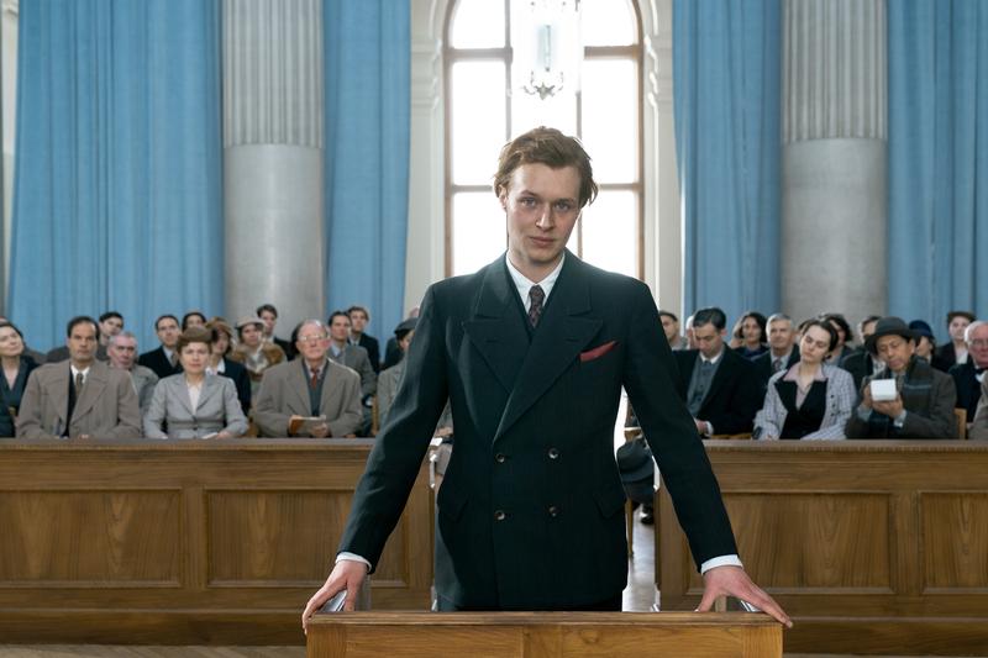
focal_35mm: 38
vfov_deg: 35.0
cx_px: 494
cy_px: 329
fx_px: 1043
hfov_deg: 50.7
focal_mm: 38
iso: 640
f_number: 4
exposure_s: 1/160
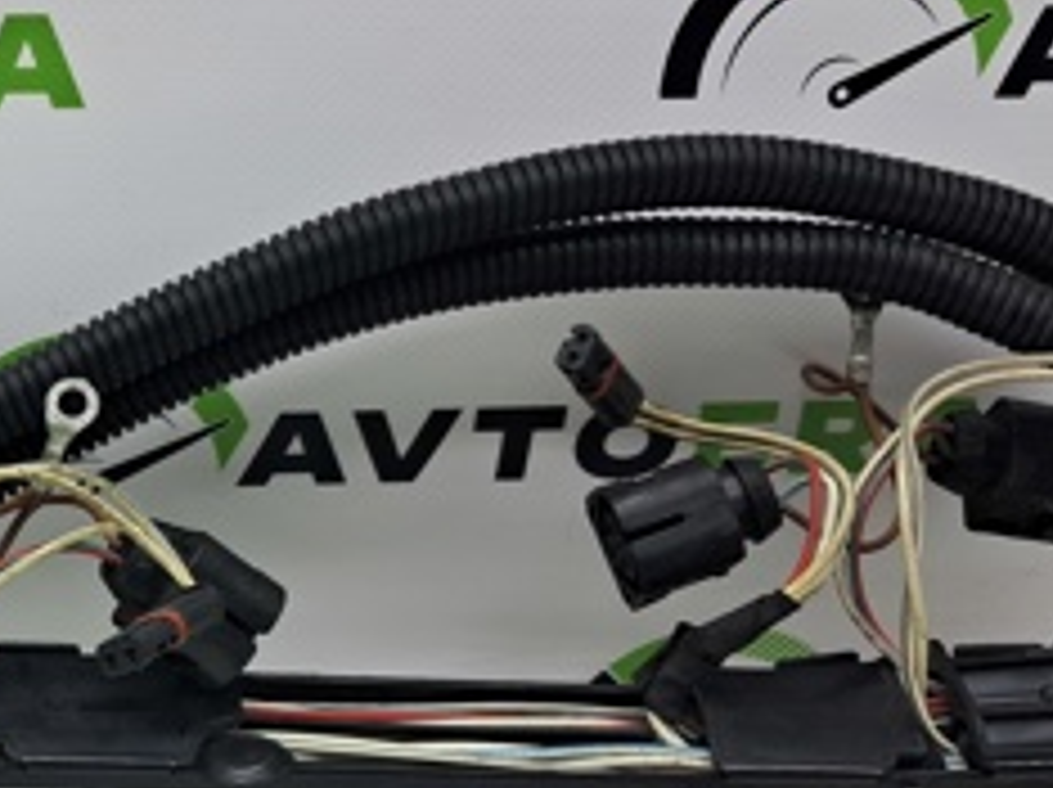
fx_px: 2249
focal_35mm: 74
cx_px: -54
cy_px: 610
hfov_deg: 24.8
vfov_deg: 19.7
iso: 50
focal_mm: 4
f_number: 1.8
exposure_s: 1/100
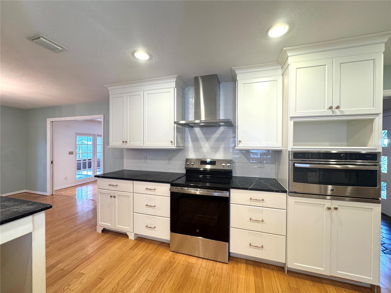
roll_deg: -0.3
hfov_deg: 102.1
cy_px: 146
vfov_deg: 85.7
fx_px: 158
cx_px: 196
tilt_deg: -0.7
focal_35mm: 14
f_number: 2.2
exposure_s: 1/60
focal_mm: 2.22
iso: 200
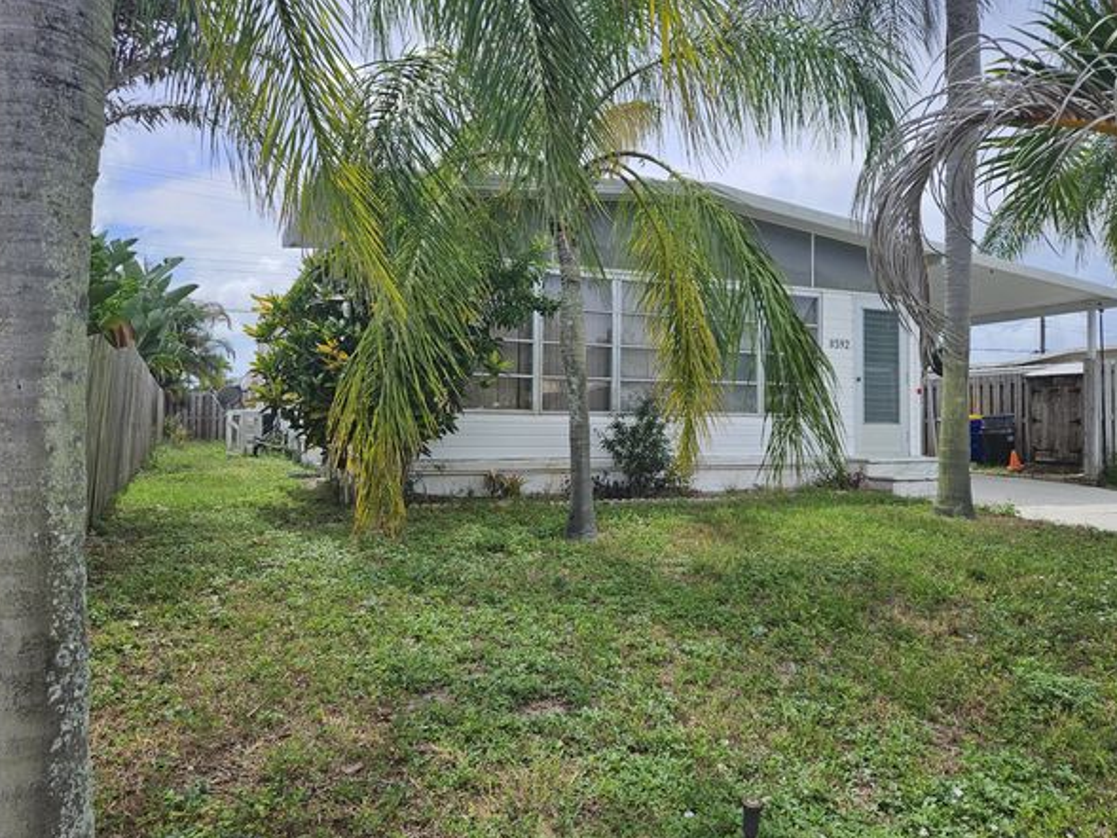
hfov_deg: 69.3
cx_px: 590
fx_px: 807
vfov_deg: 54.9
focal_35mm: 25
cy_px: 392
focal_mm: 5.4
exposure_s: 1/2071
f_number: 1.8
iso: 25
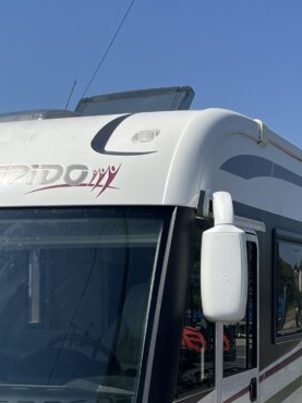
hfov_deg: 20.0
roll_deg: +0.3
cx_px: 31
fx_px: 838
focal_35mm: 72
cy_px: 285
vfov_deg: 26.8
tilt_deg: +0.3
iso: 50
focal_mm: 5.1
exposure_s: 1/6173
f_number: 1.6
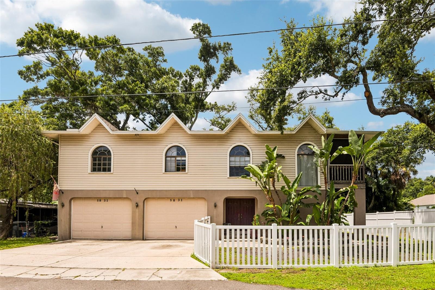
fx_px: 193
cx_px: 218
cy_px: 145
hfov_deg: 96.7
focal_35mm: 16
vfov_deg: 73.7
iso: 400
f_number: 8
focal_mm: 16
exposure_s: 1/1600
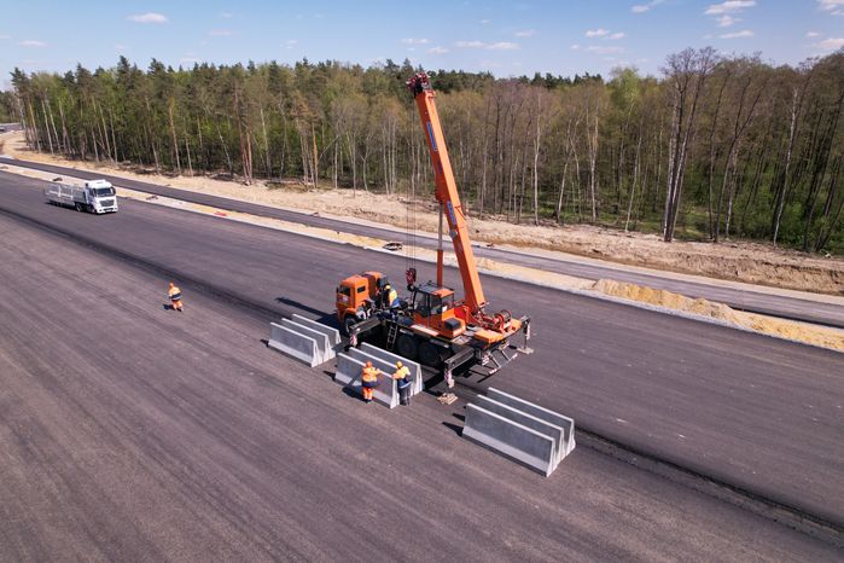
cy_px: 282
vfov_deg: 57.2
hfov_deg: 78.6
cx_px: 422
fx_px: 516
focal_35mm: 22
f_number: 2.8
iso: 120
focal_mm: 8.38
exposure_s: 1/60
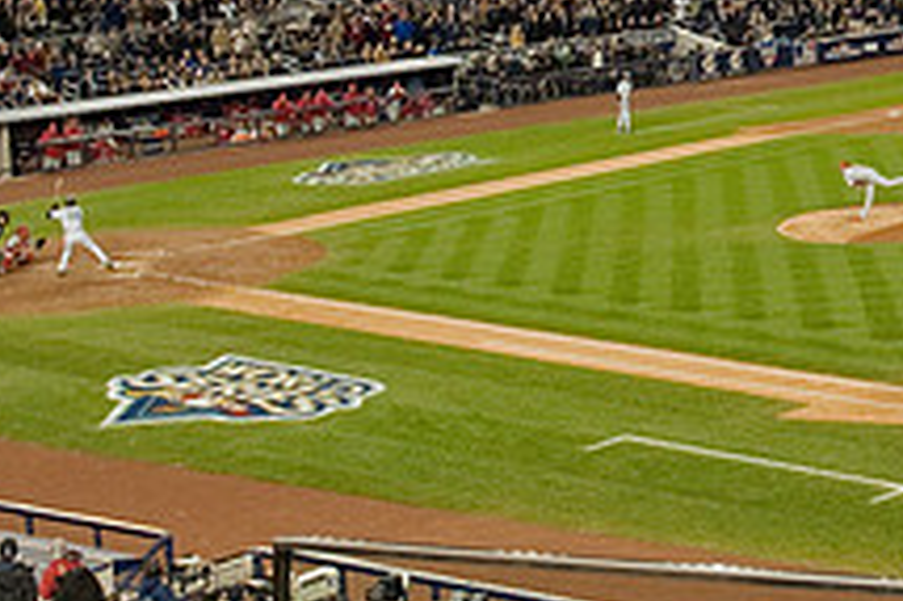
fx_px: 2732
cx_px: 1027
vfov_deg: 12.3
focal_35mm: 109
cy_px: -52
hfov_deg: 18.0
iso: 640
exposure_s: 1/125
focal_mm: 24
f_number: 5.6
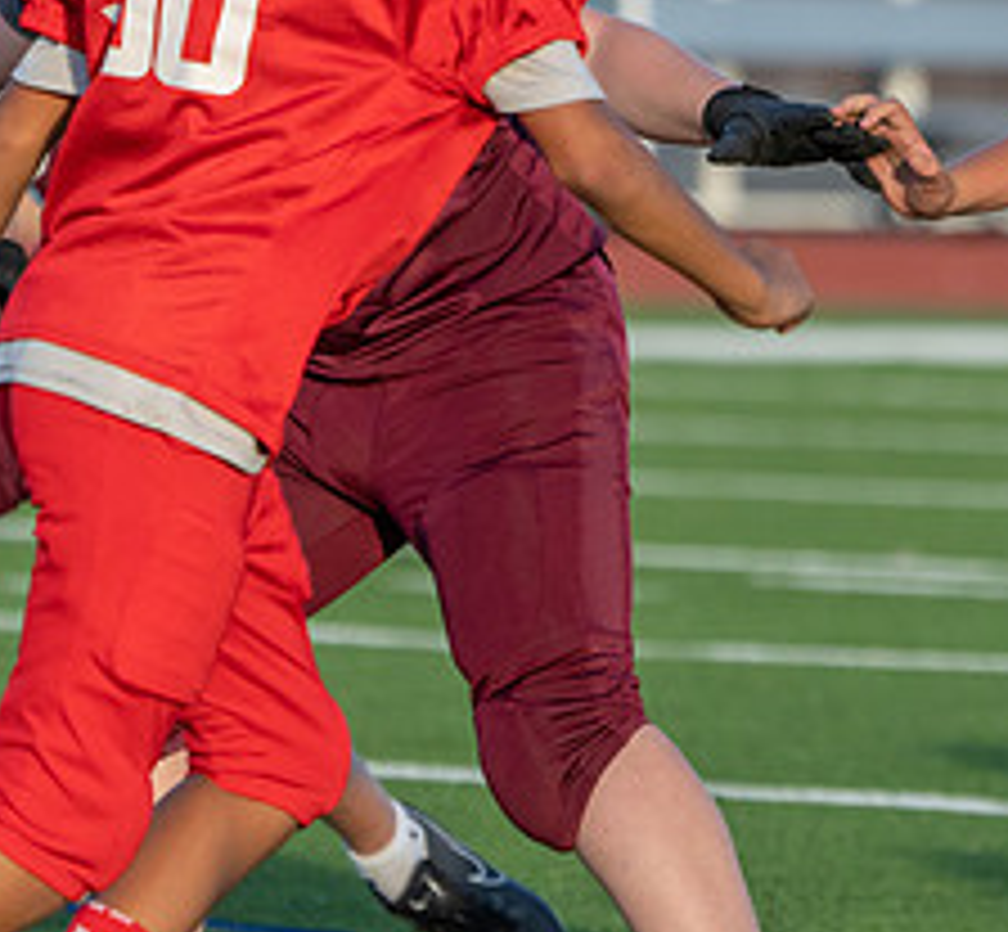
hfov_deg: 2.2
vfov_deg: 2.0
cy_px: 468
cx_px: 1441
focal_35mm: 829
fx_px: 26295
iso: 640
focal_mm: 291
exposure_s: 1/1250
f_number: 5.6
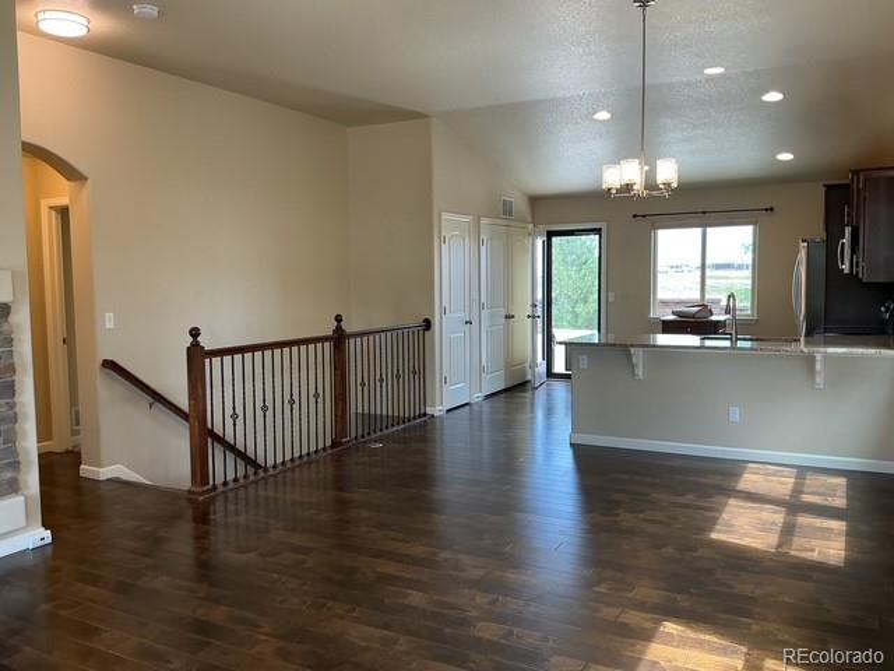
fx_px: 749
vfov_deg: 48.2
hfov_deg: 61.7
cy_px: 336
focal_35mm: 29
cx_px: 447
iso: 50
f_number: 1.8
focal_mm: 3
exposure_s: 1/120
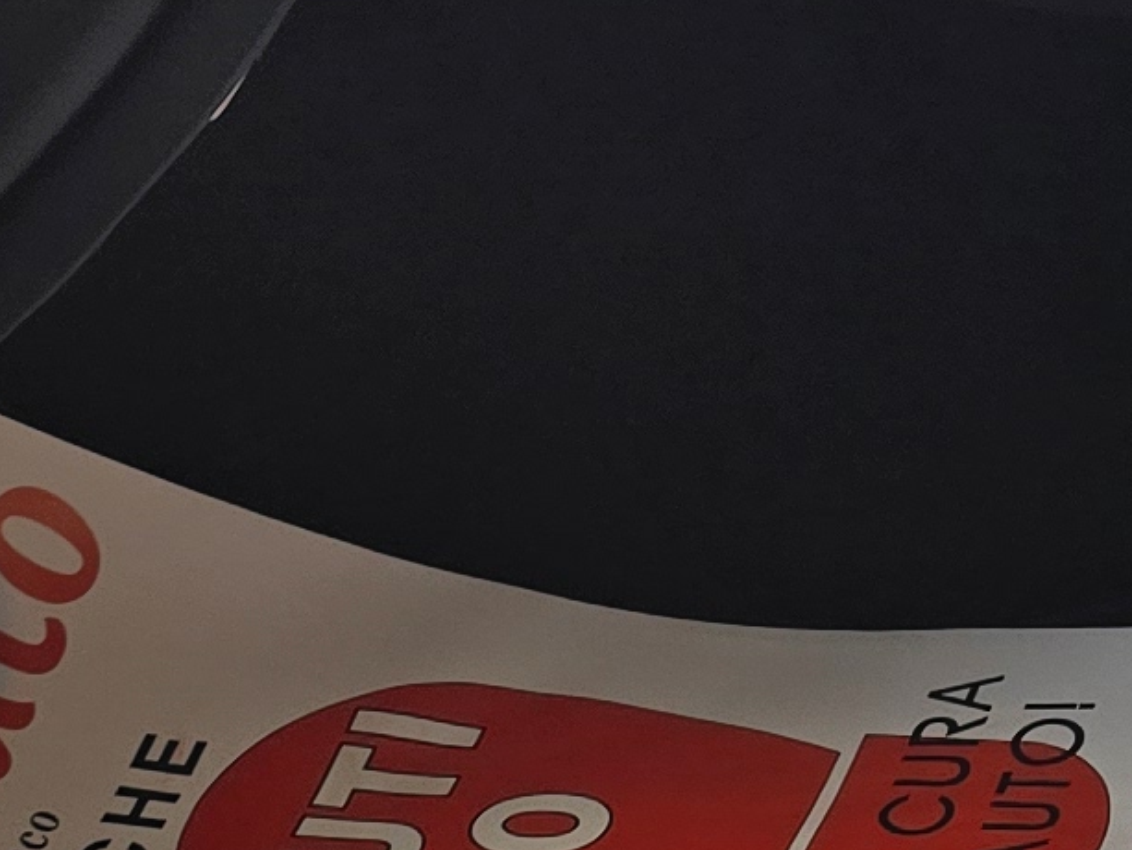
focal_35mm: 150
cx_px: 1603
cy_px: -298
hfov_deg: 12.6
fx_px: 4906
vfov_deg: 9.7
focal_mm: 6.3
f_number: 1.7
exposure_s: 1/180
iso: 50
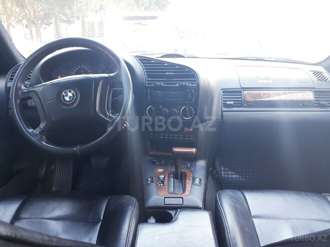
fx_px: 257
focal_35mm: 27
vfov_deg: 51.4
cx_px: 165
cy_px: 124
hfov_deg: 65.3
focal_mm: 3.6
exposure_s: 1/33
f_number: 1.9
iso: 80
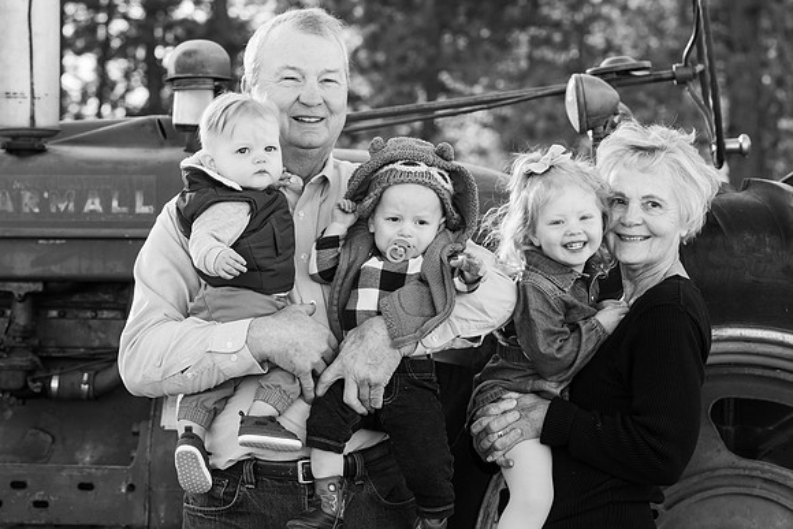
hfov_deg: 16.8
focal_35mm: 122
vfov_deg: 11.2
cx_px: 396
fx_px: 2688
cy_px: 264
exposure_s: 1/320
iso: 1000
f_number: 7.1
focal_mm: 122
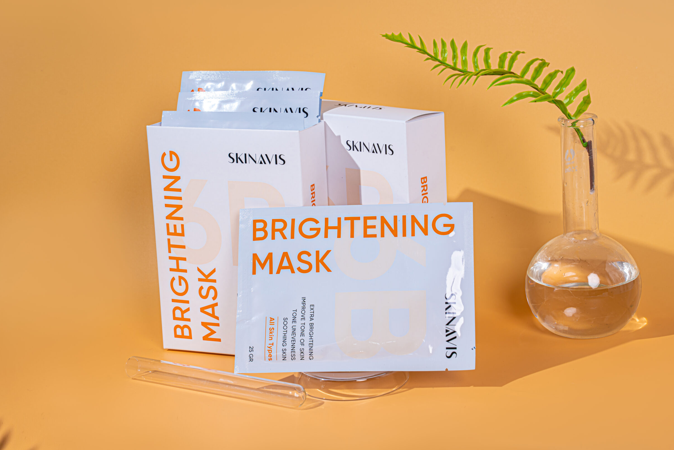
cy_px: 216
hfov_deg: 27.3
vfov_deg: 18.4
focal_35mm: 74
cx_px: 352
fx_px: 1385
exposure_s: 1/25
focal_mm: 70
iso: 125
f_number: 10
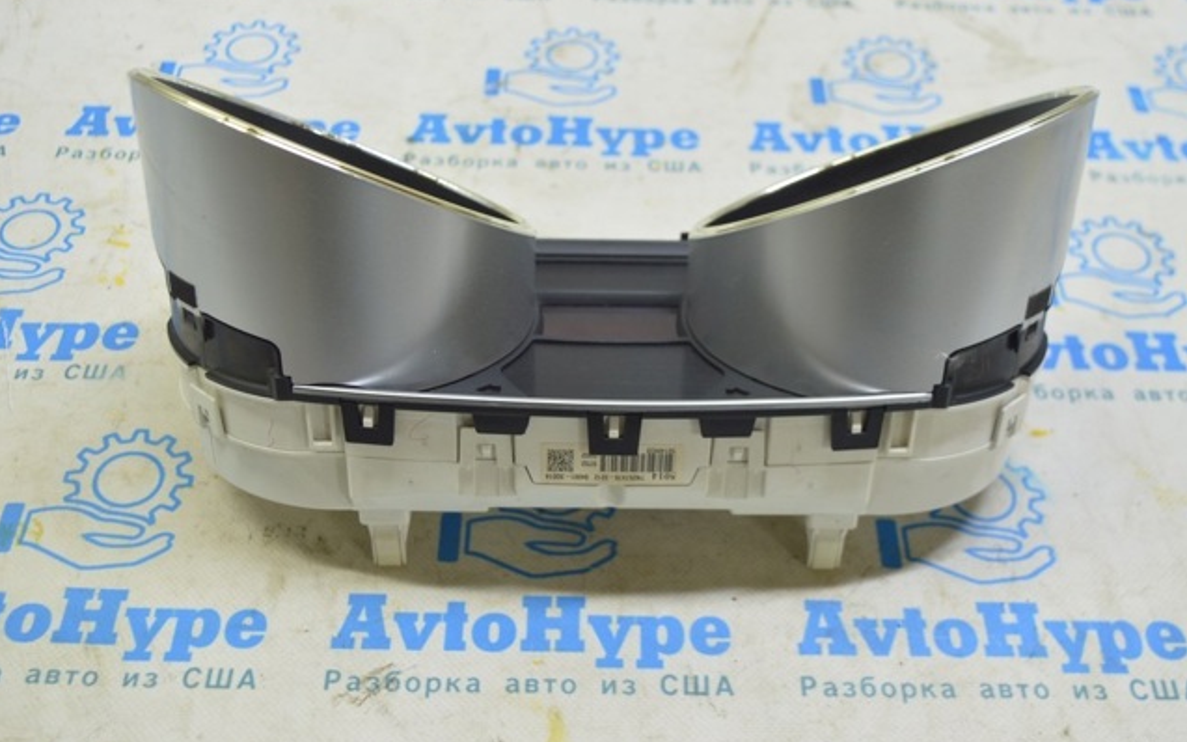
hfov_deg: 44.8
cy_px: 357
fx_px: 1440
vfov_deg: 28.9
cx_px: 593
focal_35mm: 45
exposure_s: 1/20
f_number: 5.6
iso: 400
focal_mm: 29
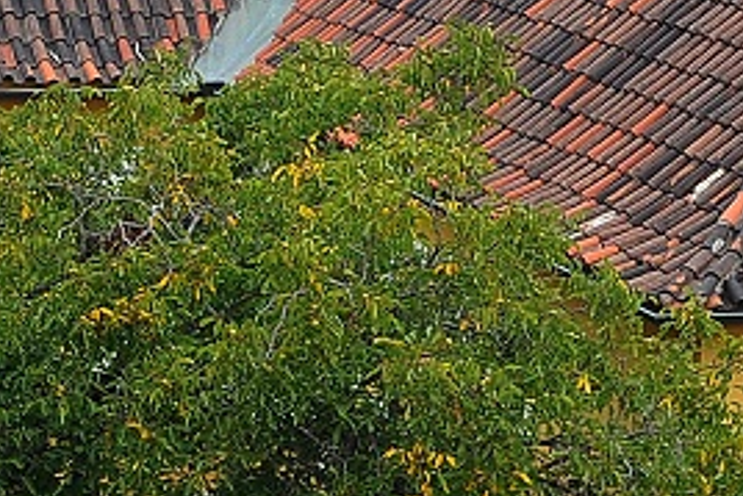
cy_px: 565
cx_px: -166
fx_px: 3944
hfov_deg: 10.6
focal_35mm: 191
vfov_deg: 7.2
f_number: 6.3
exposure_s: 1/160
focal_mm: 32
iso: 250
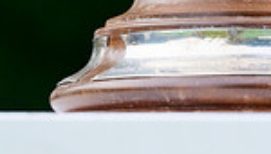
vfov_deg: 2.0
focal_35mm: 606
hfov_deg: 3.6
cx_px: 233
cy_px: -178
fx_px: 4362
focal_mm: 150
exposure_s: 1/2000
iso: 1250
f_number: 3.5
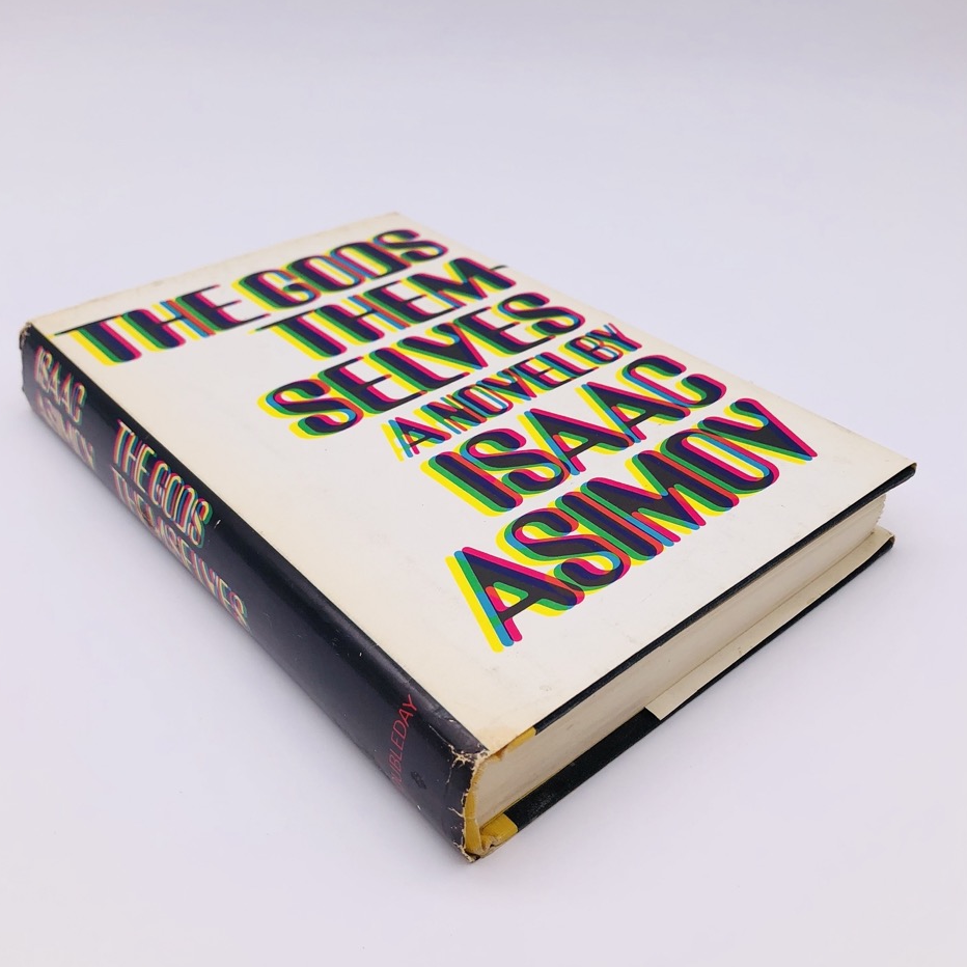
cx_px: 474
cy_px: 405
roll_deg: -0.8
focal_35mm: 34
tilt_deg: -33.0
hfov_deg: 48.4
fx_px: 1075
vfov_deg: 48.3
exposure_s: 1/414
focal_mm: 3.99
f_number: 1.8
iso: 20
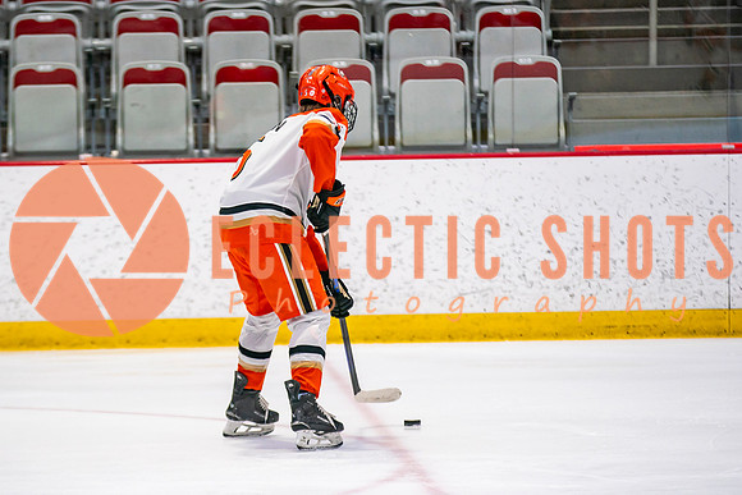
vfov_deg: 5.4
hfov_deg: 8.1
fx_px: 5232
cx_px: 280
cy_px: 357
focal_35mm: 254
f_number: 2.8
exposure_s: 1/640
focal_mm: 160
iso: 640
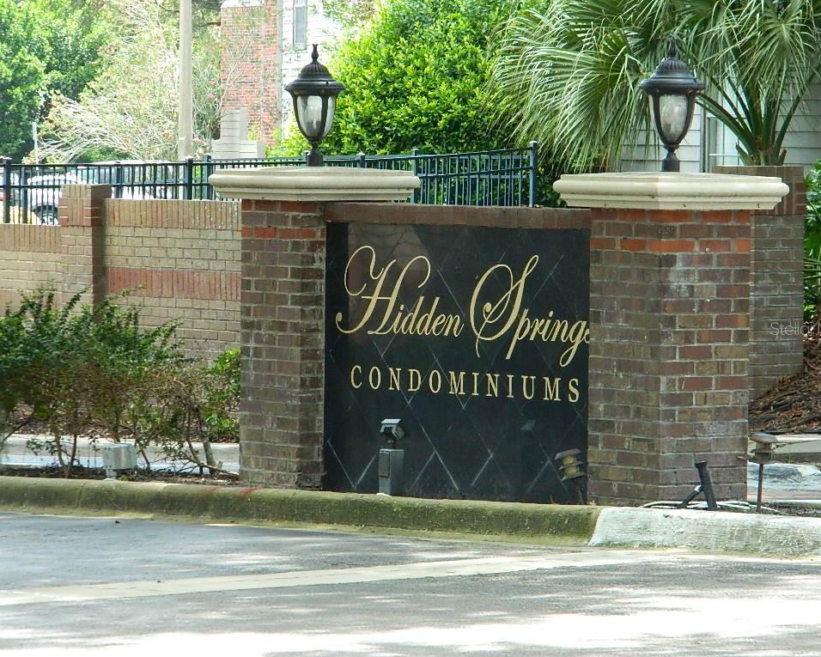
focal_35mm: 231
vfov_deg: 6.7
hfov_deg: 8.4
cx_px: 411
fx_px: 5614
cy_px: 328
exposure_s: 1/200
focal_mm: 39.7
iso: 400
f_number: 5.4
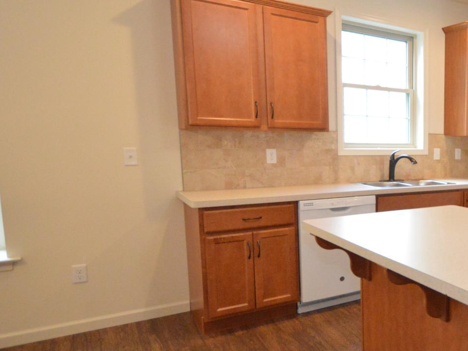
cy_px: 197
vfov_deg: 45.4
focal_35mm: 31
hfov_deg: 47.6
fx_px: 419
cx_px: 476
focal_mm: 10
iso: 3200
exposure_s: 1/100
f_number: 5
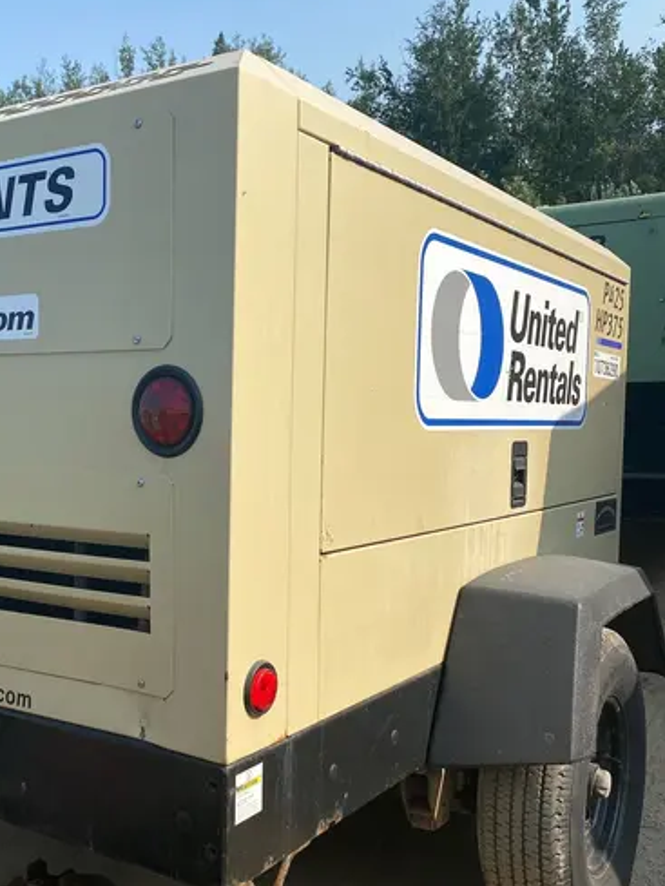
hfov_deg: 36.1
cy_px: 470
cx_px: 179
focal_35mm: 39
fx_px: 999
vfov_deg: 47.8
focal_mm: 4.25
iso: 32
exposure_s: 1/2817
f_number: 1.8
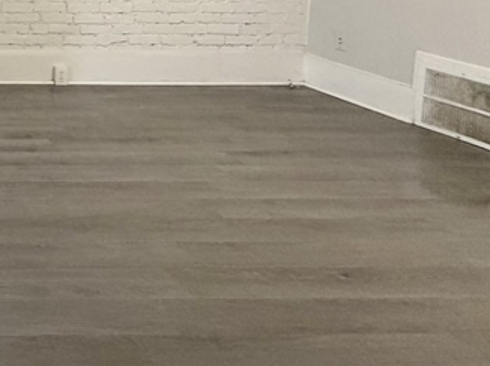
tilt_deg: -3.6
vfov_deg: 28.6
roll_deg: -0.1
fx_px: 622
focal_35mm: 44
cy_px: -70
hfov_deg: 27.6
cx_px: -262
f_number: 2.2
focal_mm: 2.22
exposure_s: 1/120
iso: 200
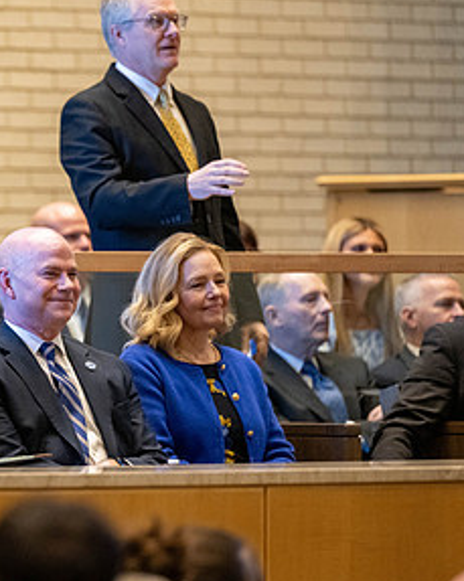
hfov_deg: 4.1
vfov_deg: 5.1
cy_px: 286
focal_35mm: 380
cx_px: -47
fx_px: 6533
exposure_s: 1/320
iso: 3200
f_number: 2.8
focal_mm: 200
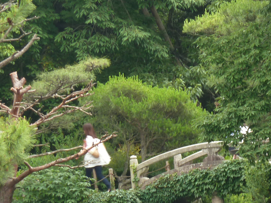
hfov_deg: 3.4
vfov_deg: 2.6
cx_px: 264
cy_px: 138
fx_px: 4541
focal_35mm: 580
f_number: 4.7
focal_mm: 42.6
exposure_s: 1/30
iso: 80
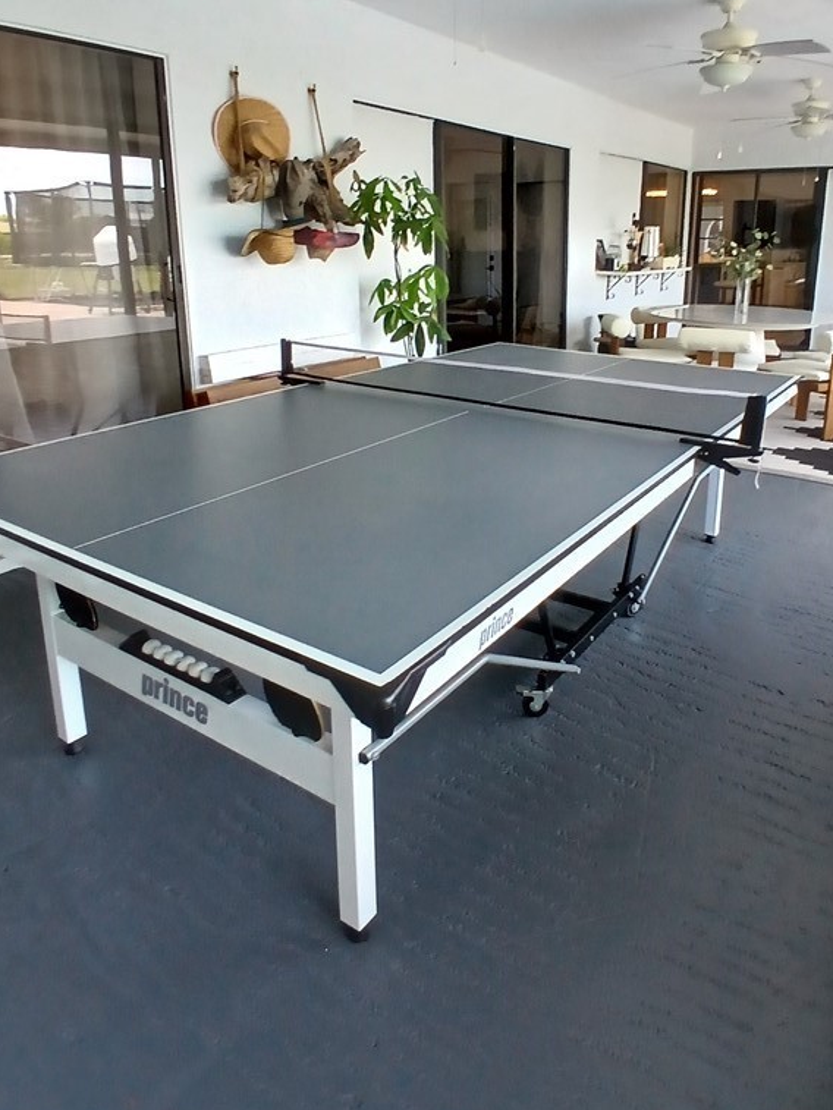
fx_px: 738
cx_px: 484
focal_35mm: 23
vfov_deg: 72.8
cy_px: 422
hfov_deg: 58.6
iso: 100
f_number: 2.2
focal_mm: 1.4
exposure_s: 1/40
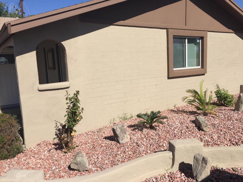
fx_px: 204
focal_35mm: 29
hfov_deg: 61.7
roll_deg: +2.2
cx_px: 122
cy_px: 91
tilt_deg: -8.2
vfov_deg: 48.2
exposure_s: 1/3049
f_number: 2.2
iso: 32
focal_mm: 4.15
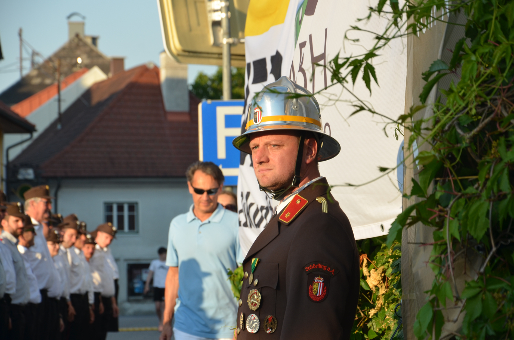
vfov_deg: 8.7
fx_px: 2244
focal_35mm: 158
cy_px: 170
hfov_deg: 13.1
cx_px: 257
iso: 250
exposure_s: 1/250
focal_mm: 105
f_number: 7.1
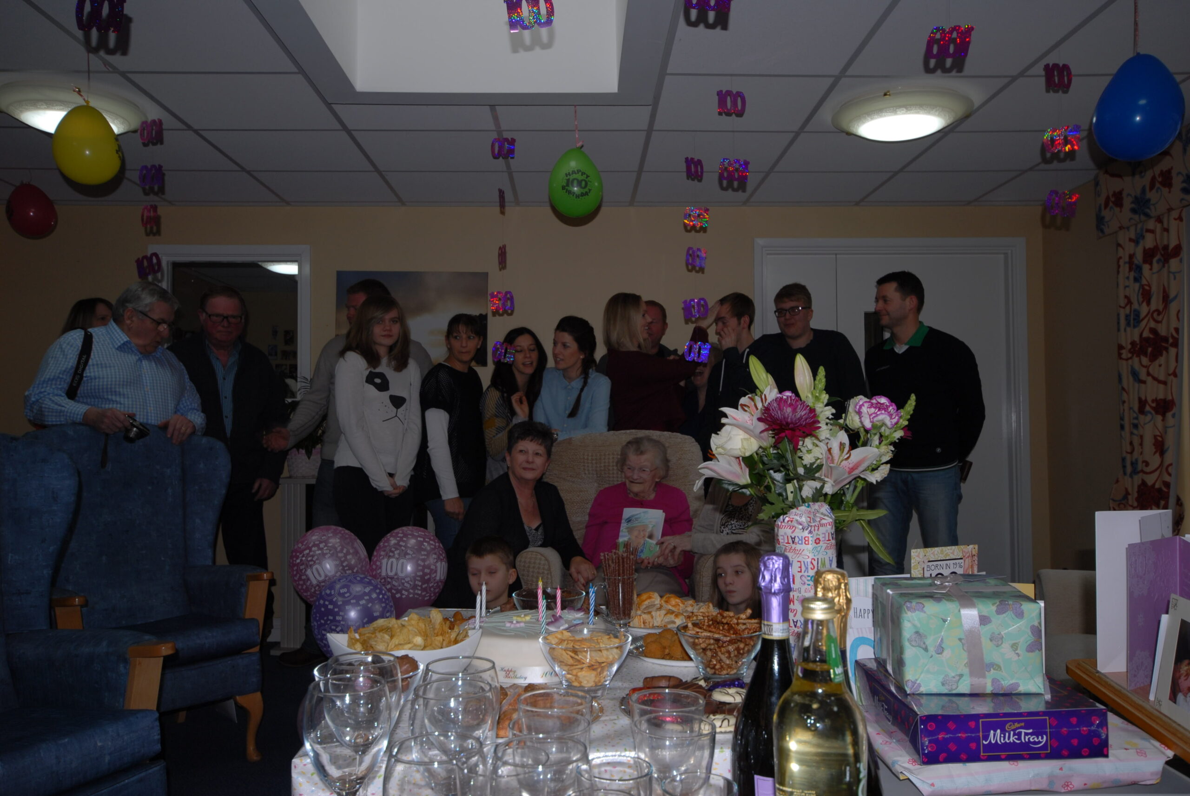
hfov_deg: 61.9
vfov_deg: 43.7
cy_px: 398
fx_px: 993
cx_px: 595
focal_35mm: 30
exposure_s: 1/30
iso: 100
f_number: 5.6
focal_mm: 20
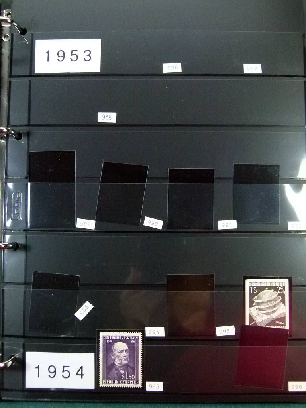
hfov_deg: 36.8
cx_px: 153
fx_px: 460
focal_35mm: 39
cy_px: 204
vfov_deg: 47.9
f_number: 3.1
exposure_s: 1/250
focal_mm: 7.1
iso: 640
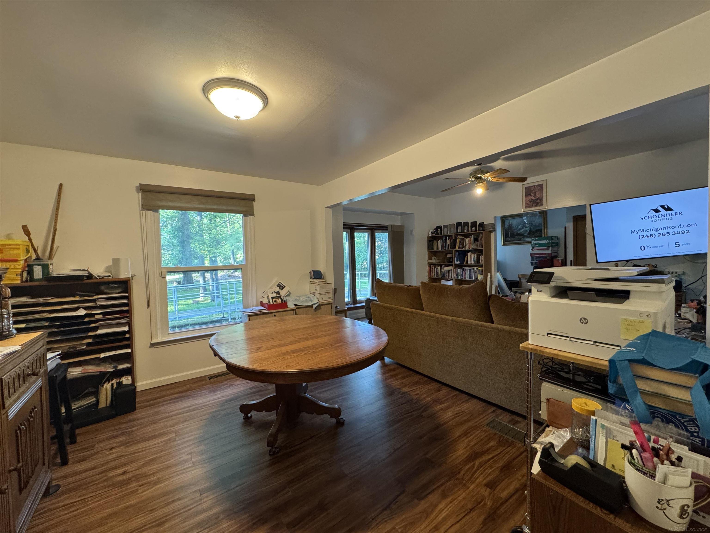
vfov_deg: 85.7
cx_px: 355
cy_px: 266
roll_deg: +1.8
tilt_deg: -2.7
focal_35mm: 14
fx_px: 287
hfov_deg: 102.1
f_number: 2.2
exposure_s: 1/60
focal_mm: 2.22
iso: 400
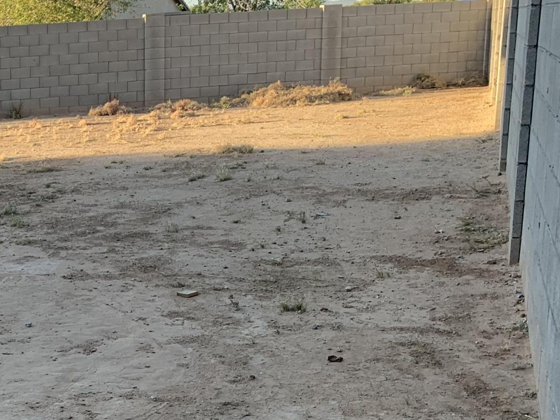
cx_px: -68
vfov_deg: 21.3
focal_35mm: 68
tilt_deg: -13.3
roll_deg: +3.8
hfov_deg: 26.2
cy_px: 354
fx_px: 1100
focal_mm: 4.25
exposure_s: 1/270
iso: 25
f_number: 1.8
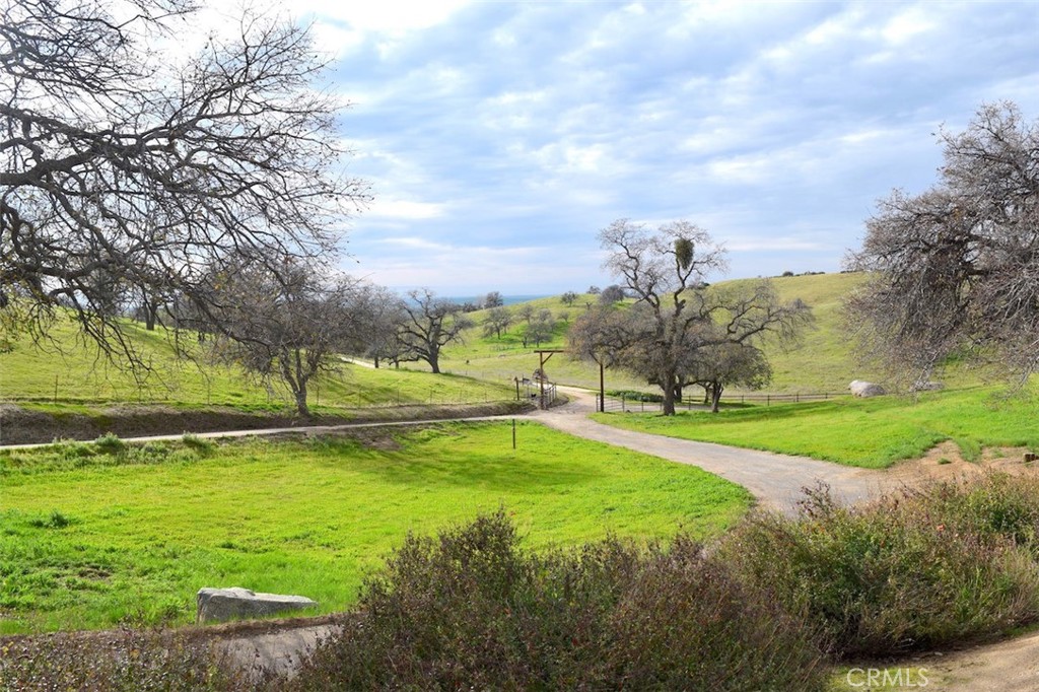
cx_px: 520
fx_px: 779
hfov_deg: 67.4
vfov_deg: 47.9
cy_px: 346
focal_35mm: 27
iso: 200
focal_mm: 18
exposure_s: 1/320
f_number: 9
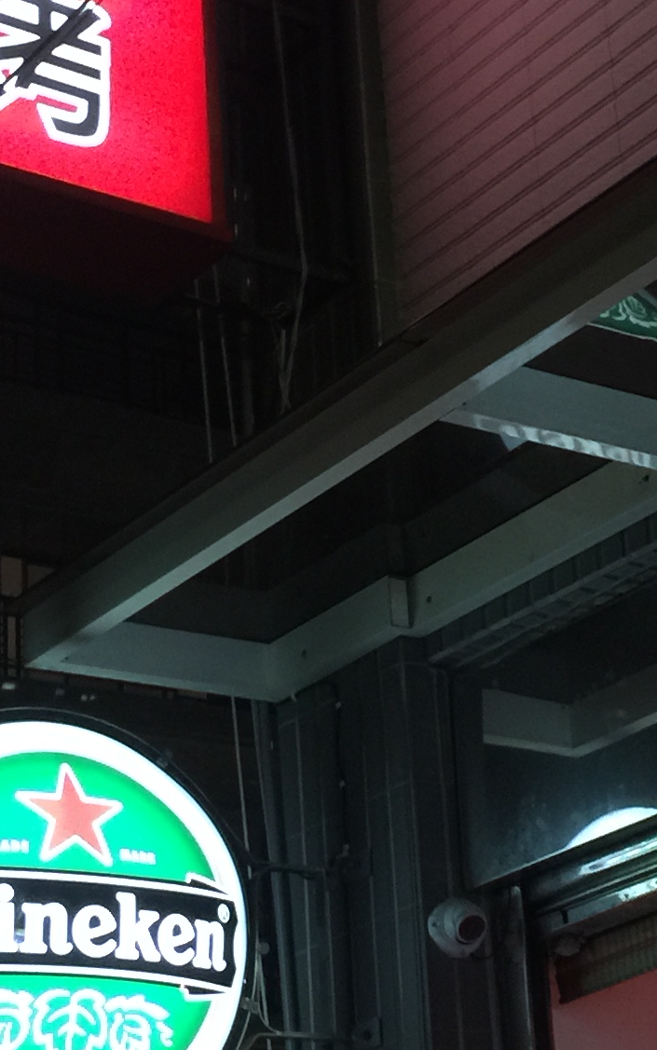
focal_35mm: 89
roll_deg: +5.1
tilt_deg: +22.0
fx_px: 2548
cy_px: 570
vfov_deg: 23.3
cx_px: 518
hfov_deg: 14.6
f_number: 2.2
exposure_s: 1/4
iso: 64
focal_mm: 4.15
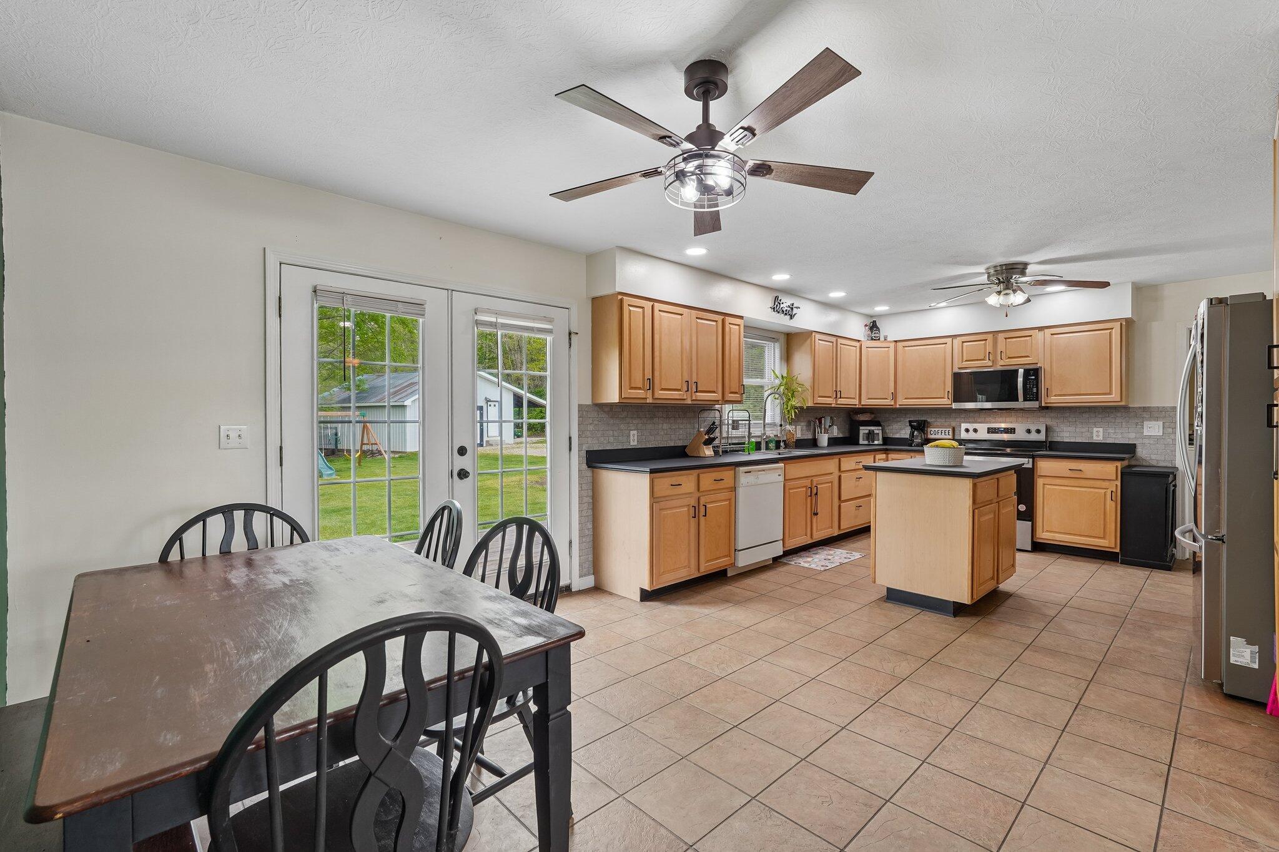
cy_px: 426
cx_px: 640
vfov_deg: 73.7
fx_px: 568
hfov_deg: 96.7
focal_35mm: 16
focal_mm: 16
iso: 400
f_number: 8
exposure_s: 1/30
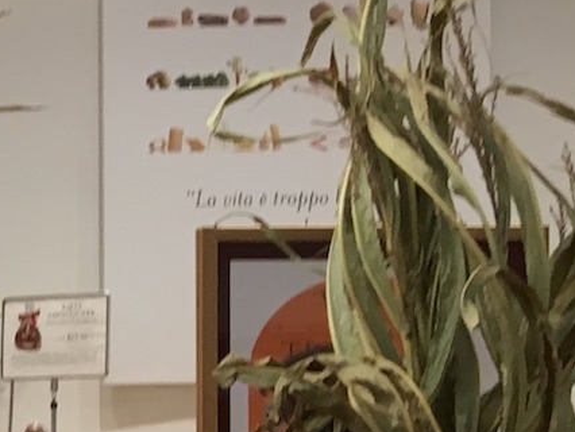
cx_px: -746
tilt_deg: +2.8
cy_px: 481
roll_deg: -0.4
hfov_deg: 12.1
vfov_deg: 10.8
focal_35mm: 135
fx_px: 2244
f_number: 2.2
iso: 50
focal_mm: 4.15
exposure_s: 1/30
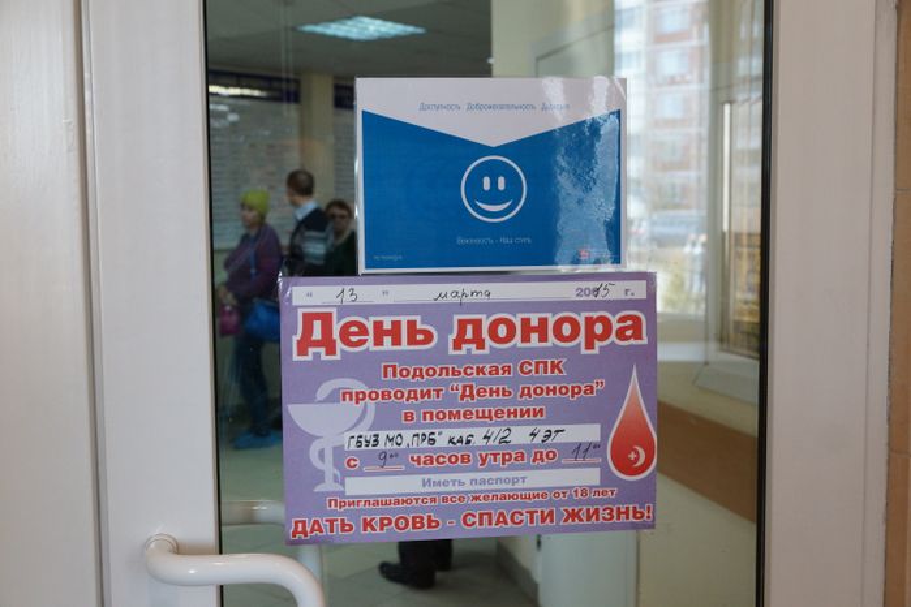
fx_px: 1063
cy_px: 304
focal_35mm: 42
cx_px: 456
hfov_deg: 46.4
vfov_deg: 31.9
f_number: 4
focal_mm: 28
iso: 1000
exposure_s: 1/200
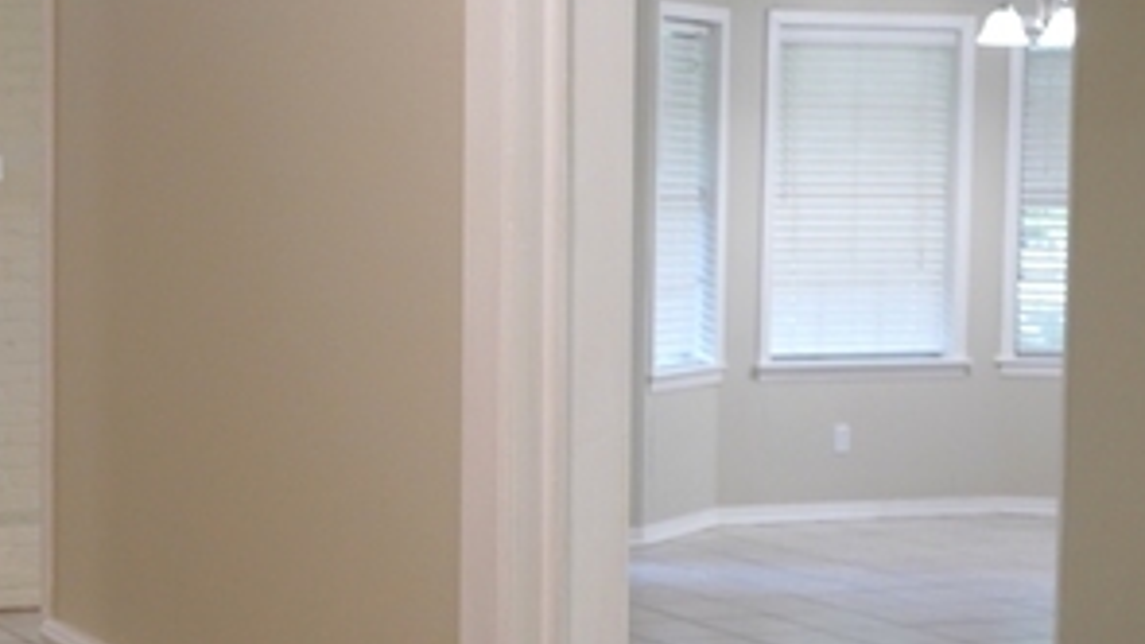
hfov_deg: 25.2
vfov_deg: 15.1
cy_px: 365
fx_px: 2429
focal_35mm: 80
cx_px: 0
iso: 1250
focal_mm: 30
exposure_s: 1/160
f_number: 4
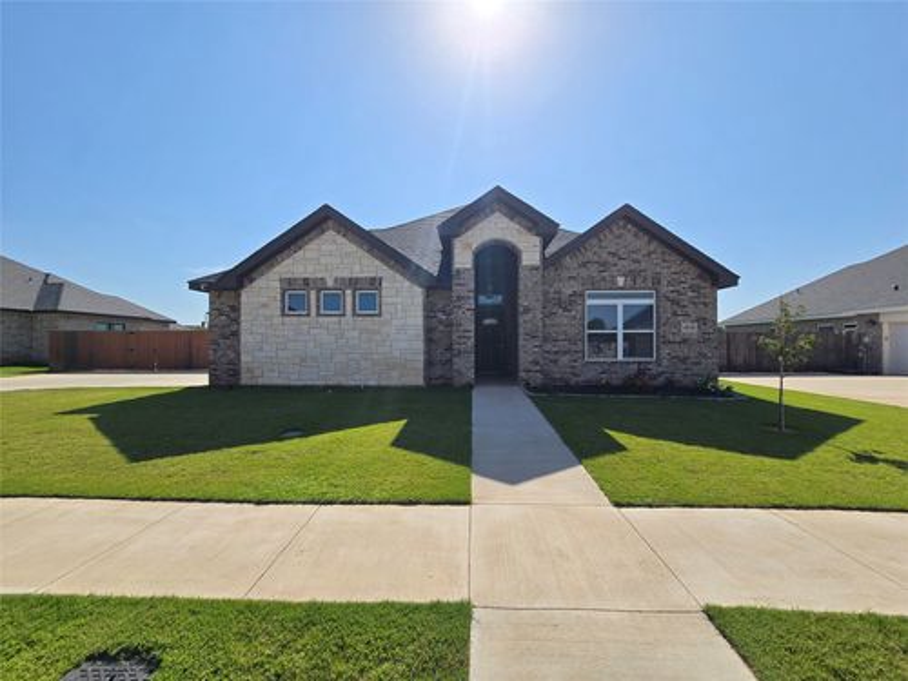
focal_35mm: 13
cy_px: 340
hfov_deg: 106.2
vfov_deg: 89.9
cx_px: 454
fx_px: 341
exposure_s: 1/3850
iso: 50
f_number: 2.2
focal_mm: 2.2
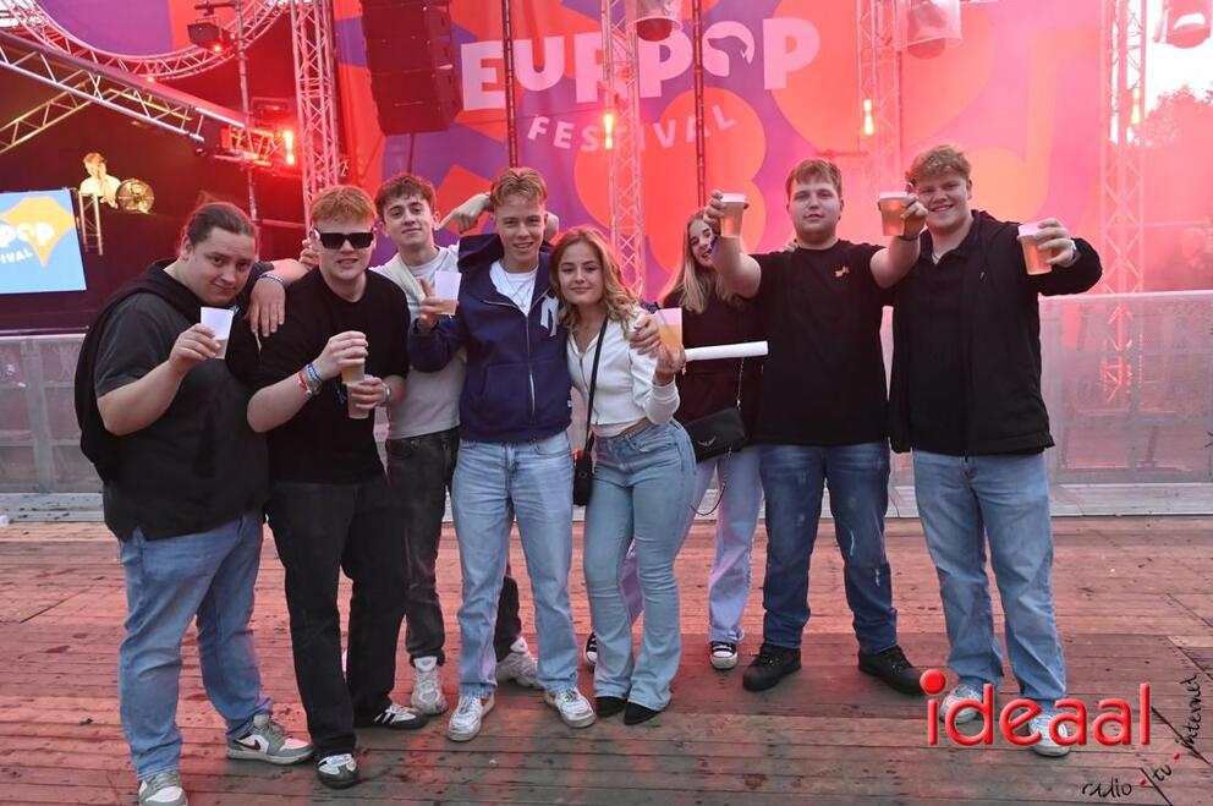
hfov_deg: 62.0
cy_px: 403
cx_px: 606
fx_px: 1010
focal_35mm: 30
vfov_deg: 43.5
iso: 8000
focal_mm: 30
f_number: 5.6
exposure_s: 1/125
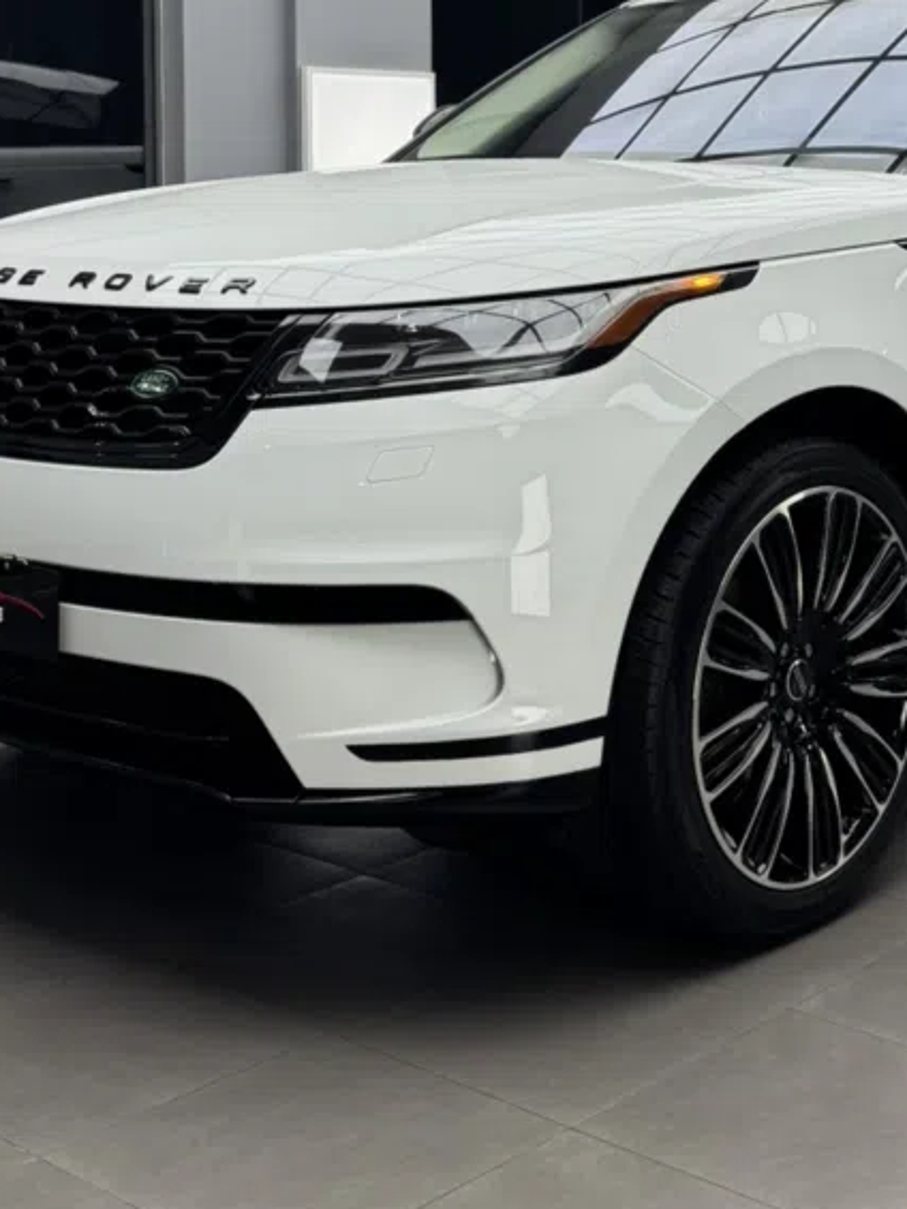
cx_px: 785
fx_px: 2026
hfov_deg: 24.6
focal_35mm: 58
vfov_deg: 32.1
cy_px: 194
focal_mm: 6.76
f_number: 1.78
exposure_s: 1/320
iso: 80
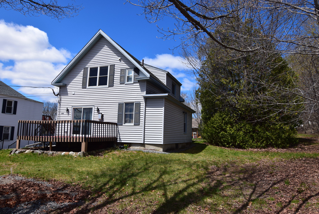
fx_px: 213
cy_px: 107
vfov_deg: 53.2
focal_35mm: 24
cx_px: 160
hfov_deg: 73.7
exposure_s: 1/500
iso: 200
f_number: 11
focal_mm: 16
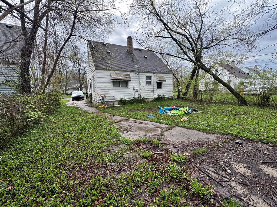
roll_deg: +2.3
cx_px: 138
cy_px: 104
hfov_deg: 102.1
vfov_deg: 85.7
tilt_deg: -7.2
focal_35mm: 14
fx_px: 112
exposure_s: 1/359
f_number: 2.2
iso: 40
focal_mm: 2.22
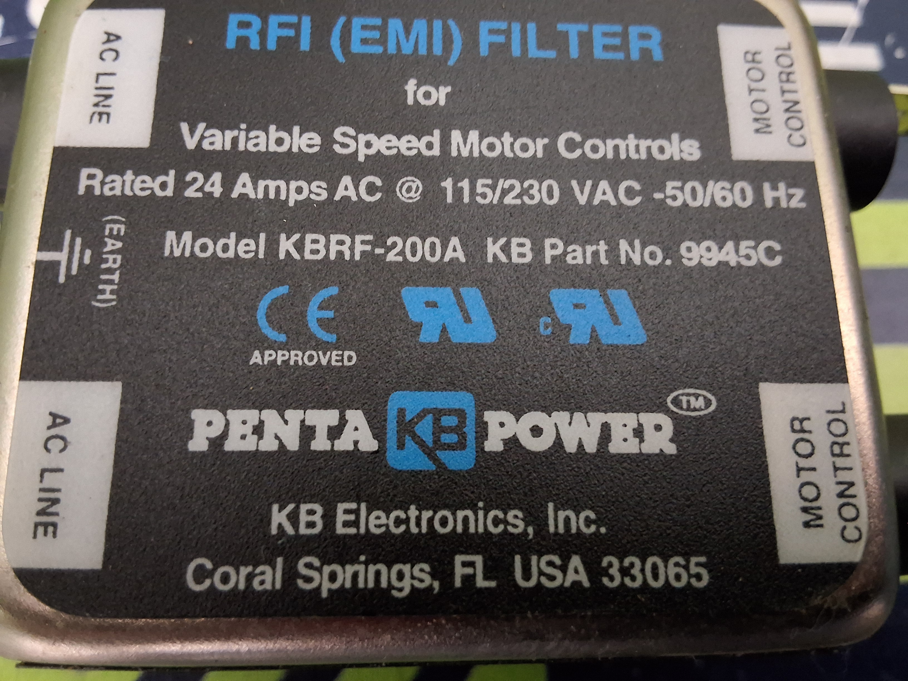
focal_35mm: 28
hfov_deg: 63.4
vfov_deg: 49.7
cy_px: 340
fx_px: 734
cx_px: 454
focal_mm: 2.91
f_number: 1.9
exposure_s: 1/17
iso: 500
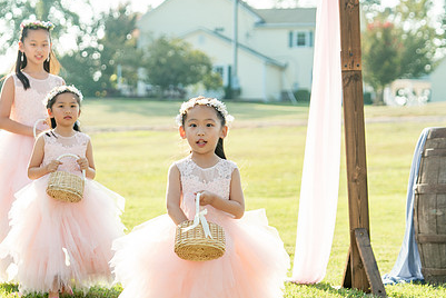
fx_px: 1785
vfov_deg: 9.5
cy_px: 205
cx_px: 225
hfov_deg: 14.2
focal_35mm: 144
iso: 100
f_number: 4
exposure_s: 1/250
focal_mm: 82
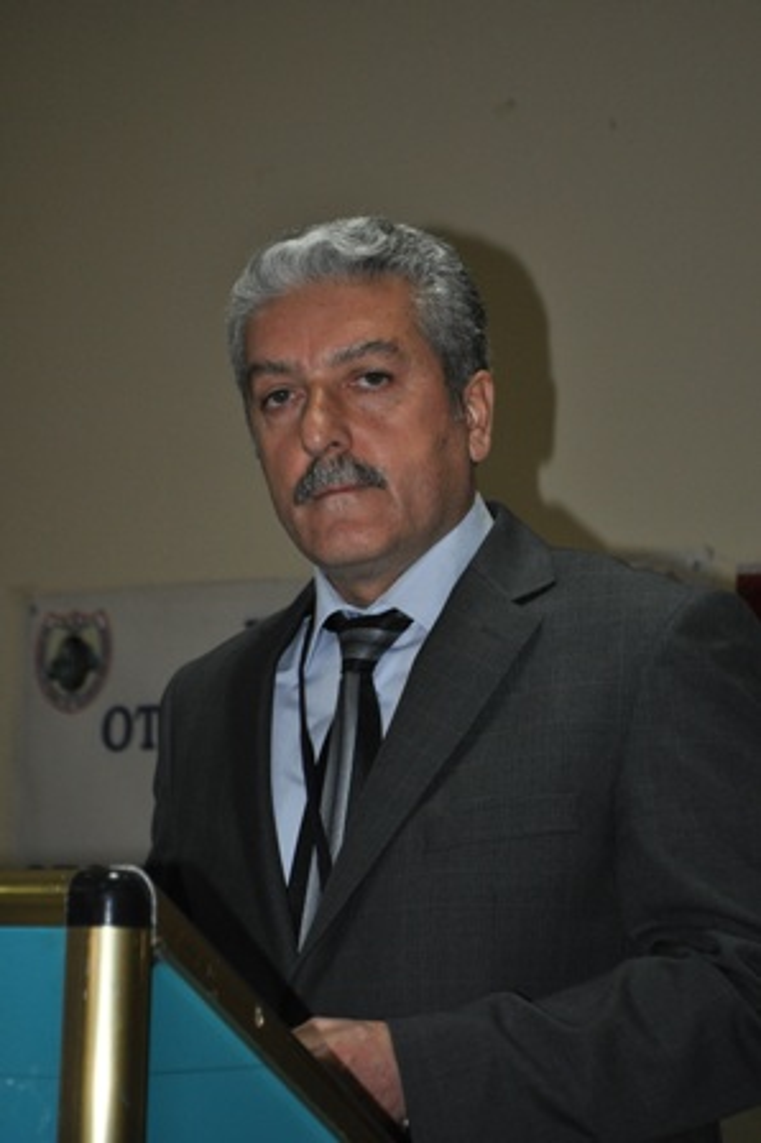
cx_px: 380
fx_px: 2620
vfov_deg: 24.6
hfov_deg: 16.5
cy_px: 572
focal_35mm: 82
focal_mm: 55
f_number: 5.6
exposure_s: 1/60
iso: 800
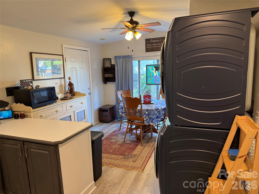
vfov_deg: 56.8
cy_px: 97
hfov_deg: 71.6
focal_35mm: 24
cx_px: 130
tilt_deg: -7.0
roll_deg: +1.6
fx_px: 180
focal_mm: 6.76
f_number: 1.78
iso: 200
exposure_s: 1/60
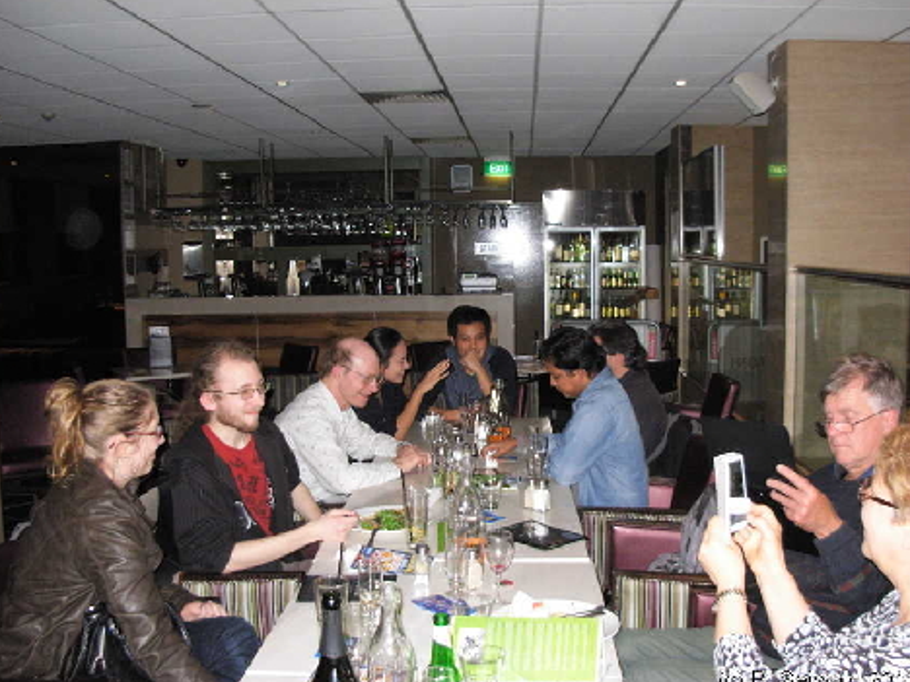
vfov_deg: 36.8
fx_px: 1025
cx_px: 451
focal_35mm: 39
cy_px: 344
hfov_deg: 47.9
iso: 400
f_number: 2.9
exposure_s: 1/114
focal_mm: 6.3
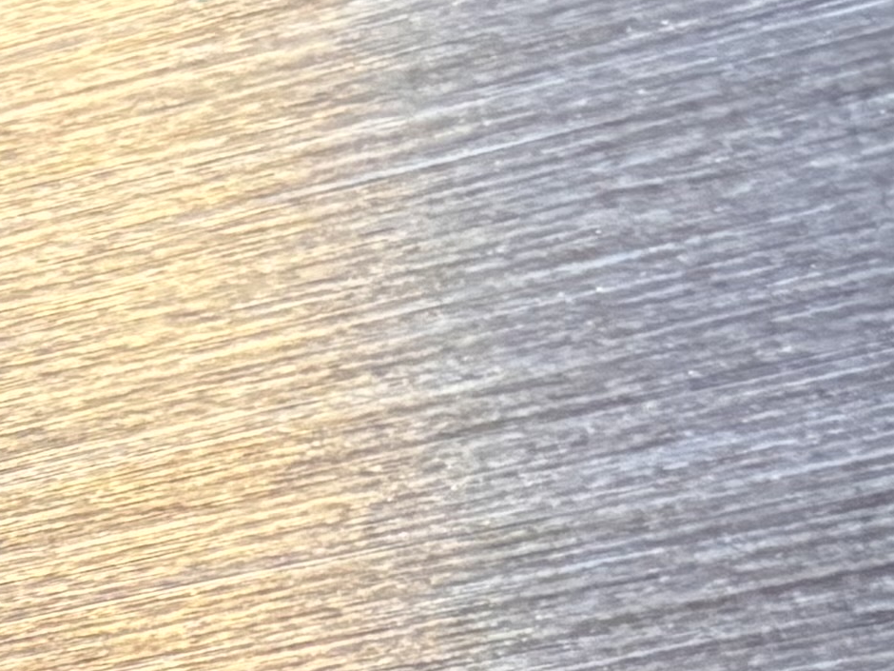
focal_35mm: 158
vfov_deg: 8.4
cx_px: -584
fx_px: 4081
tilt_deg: +9.2
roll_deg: +0.7
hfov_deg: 11.8
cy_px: 1729
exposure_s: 1/60
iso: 500
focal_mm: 5.96
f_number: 1.6
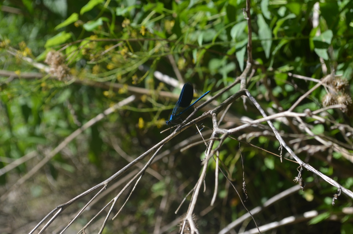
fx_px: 807
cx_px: 176
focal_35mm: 82
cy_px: 117
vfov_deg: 16.5
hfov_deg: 24.7
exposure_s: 1/160
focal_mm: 55
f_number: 8
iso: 100
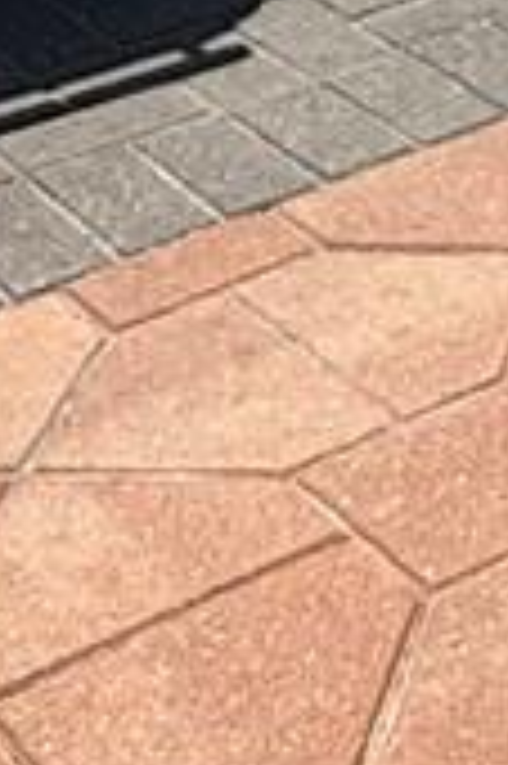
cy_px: -1048
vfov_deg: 12.1
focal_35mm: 137
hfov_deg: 9.5
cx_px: 944
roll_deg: +0.0
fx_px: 2906
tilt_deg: -2.1
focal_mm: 2.22
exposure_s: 1/5155
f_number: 2.2
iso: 50
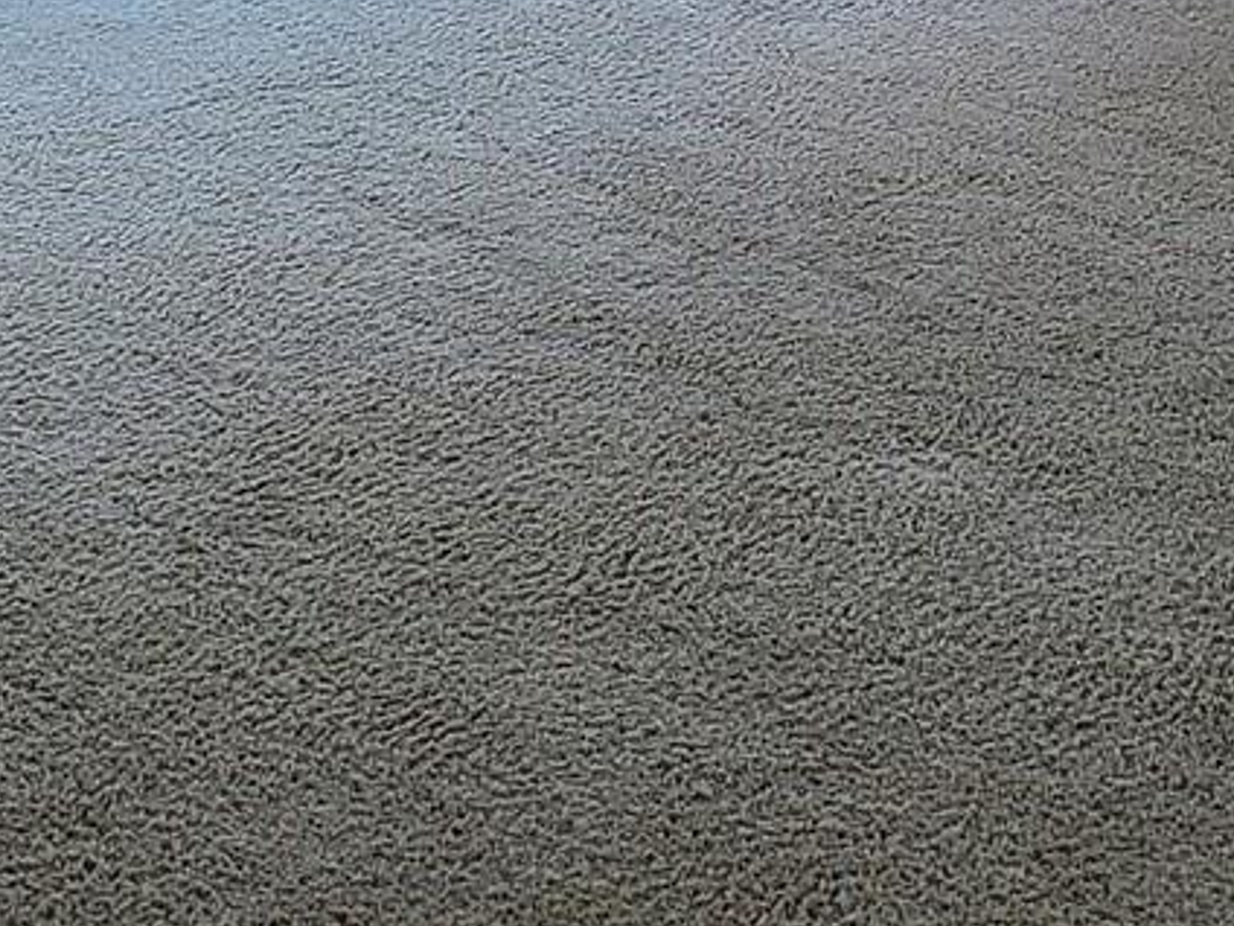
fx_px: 3494
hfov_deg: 19.7
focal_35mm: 98
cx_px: 1054
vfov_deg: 13.9
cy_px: -562
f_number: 1.8
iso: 200
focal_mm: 5.4
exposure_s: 1/60
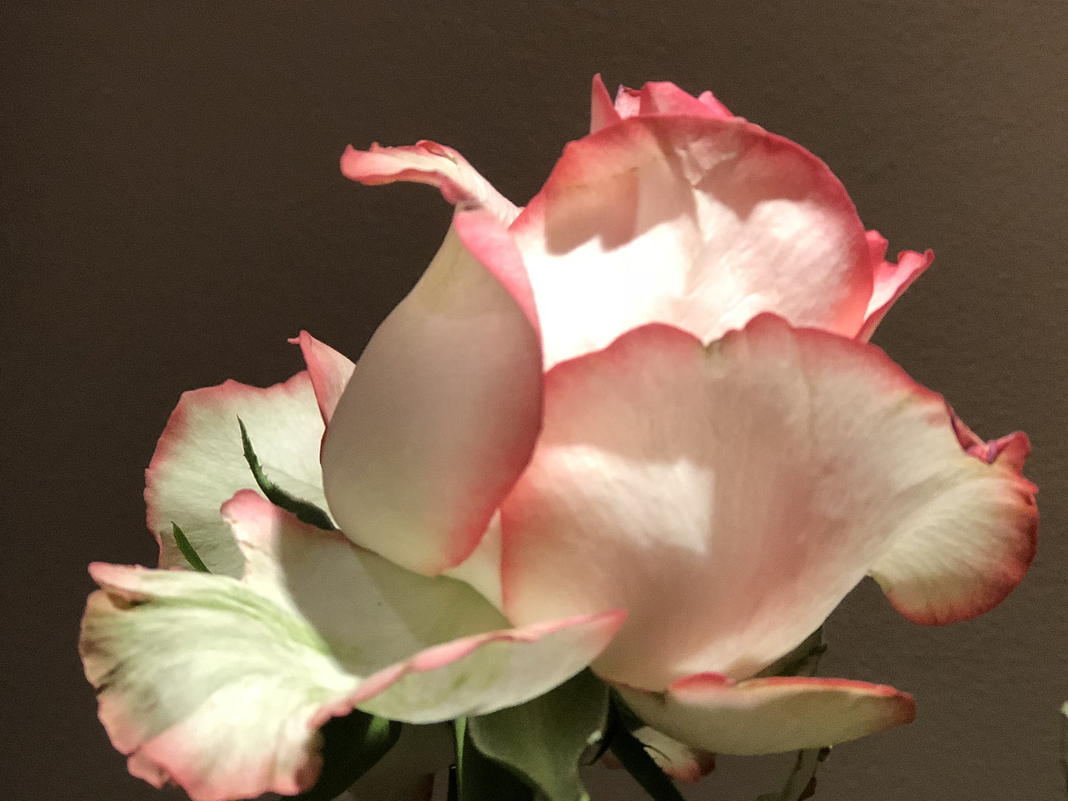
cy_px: 451
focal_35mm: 78
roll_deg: -3.1
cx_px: 608
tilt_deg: -13.6
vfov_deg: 18.9
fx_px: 2407
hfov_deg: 25.0
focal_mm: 6.6
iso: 400
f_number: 2.8
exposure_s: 1/50
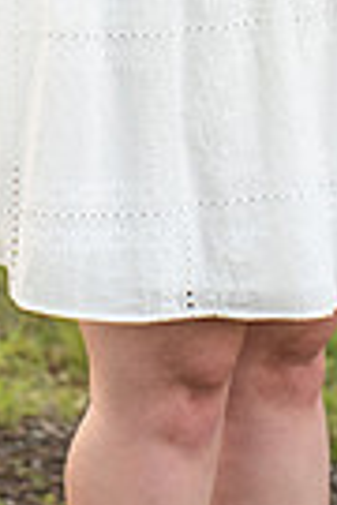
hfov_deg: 4.9
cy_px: -239
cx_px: 251
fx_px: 3973
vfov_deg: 7.2
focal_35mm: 283
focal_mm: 85
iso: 1250
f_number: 3.5
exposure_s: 1/250
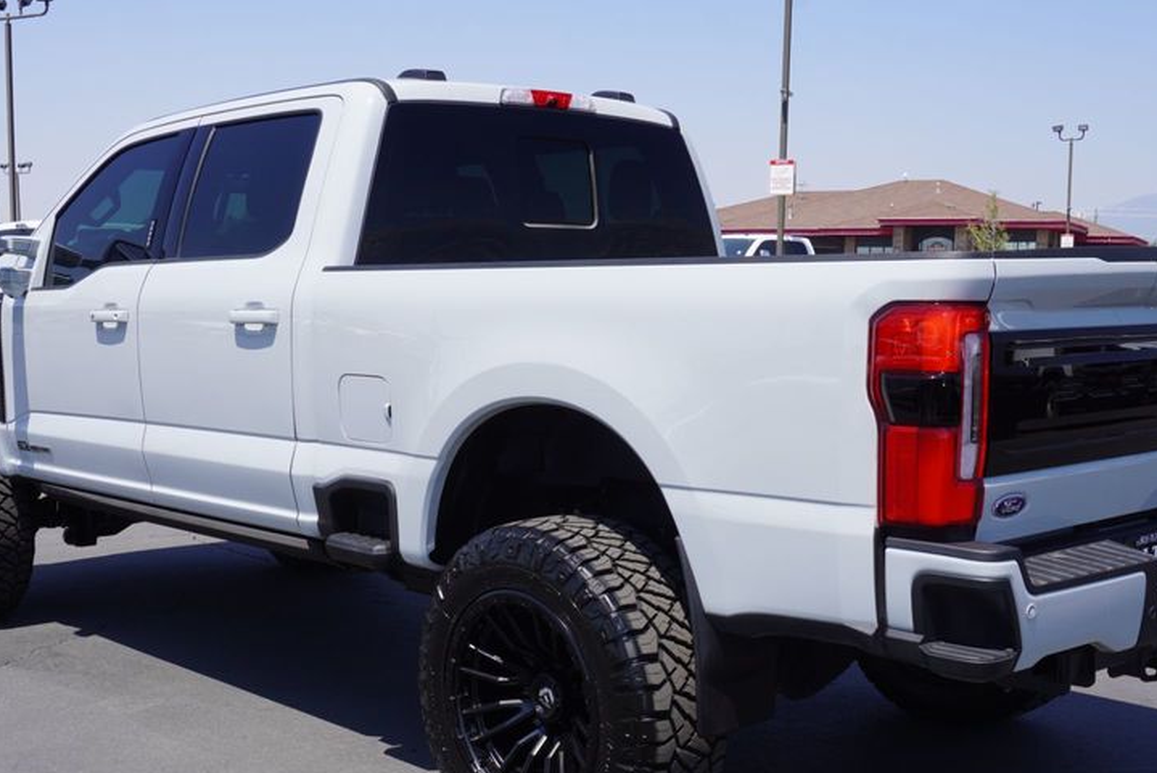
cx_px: 584
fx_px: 1511
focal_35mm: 47
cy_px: 486
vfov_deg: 28.6
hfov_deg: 41.9
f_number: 10
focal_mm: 22
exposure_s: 1/160
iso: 100
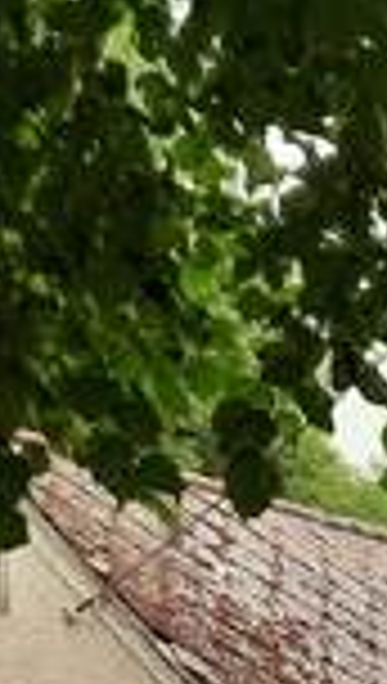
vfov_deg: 14.0
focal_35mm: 143
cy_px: 1058
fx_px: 2597
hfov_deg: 8.3
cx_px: 572
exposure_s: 1/190
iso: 32
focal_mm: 4.6
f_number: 2
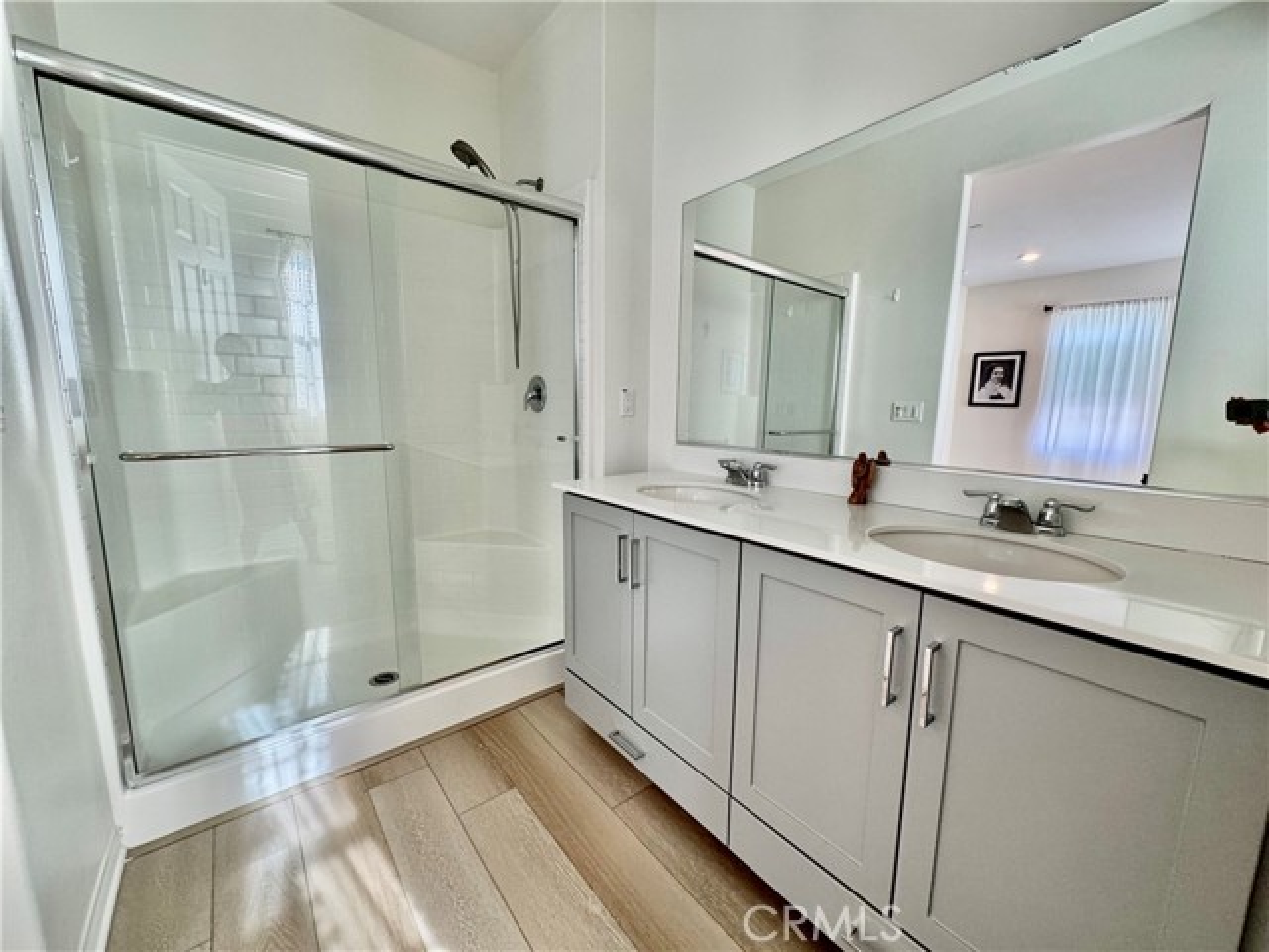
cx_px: 634
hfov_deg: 102.1
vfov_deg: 85.7
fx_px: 513
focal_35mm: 14
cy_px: 476
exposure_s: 1/120
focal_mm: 2.22
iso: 160
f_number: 2.2
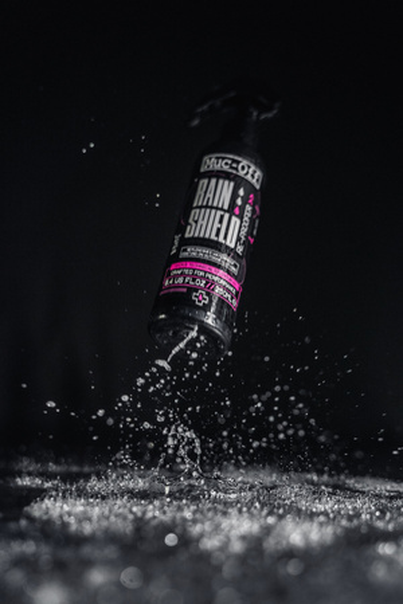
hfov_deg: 29.9
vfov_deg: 43.6
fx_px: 756
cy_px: 302
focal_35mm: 45
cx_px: 202
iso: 4000
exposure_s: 1/2000
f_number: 2.8
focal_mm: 45
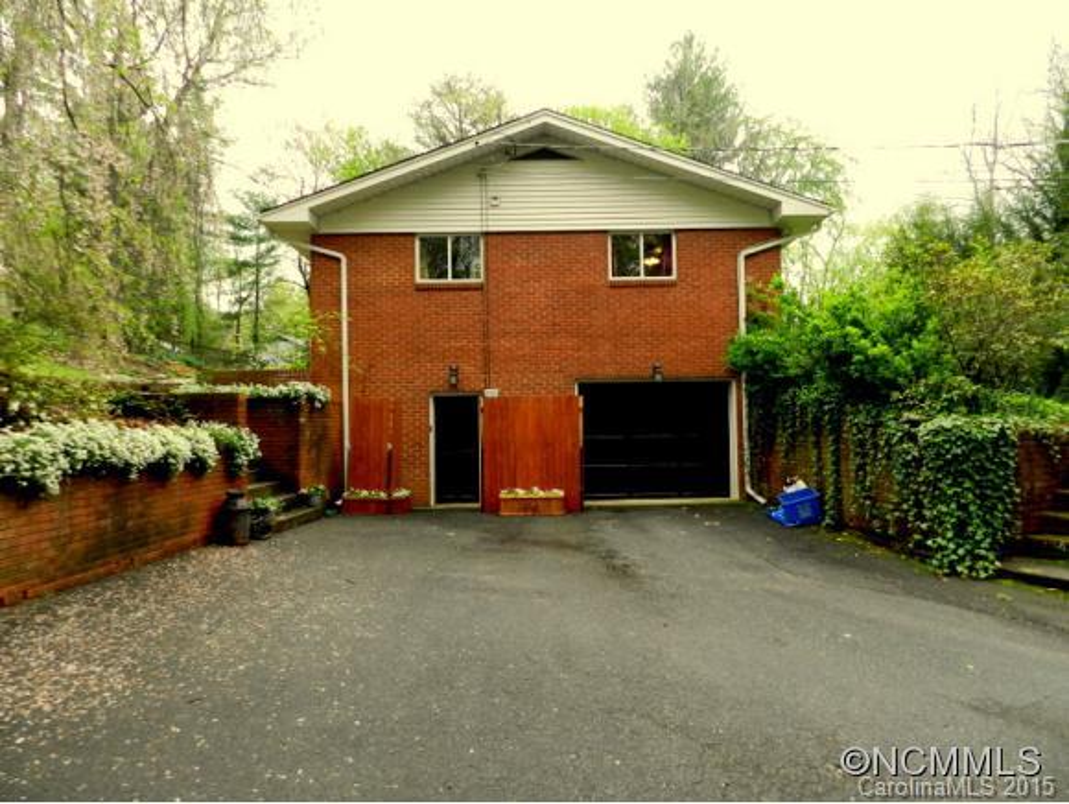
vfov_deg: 59.0
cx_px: 534
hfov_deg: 73.9
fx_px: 711
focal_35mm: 23
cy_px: 402
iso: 160
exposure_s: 1/320
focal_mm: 4
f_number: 3.4
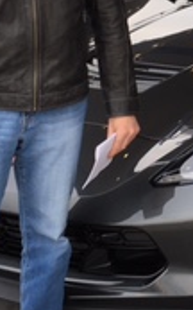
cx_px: 248
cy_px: 47
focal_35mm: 114
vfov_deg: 18.1
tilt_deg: -13.7
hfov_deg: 11.2
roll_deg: -1.4
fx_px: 960
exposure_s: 1/120
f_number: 2.2
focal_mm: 4.15
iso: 25
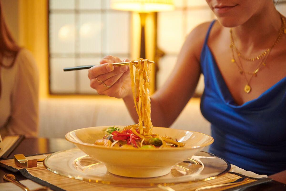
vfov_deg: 26.0
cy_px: 96
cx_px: 143
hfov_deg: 38.2
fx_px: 413
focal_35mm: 52
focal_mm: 52
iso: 800
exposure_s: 1/60
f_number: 2.8
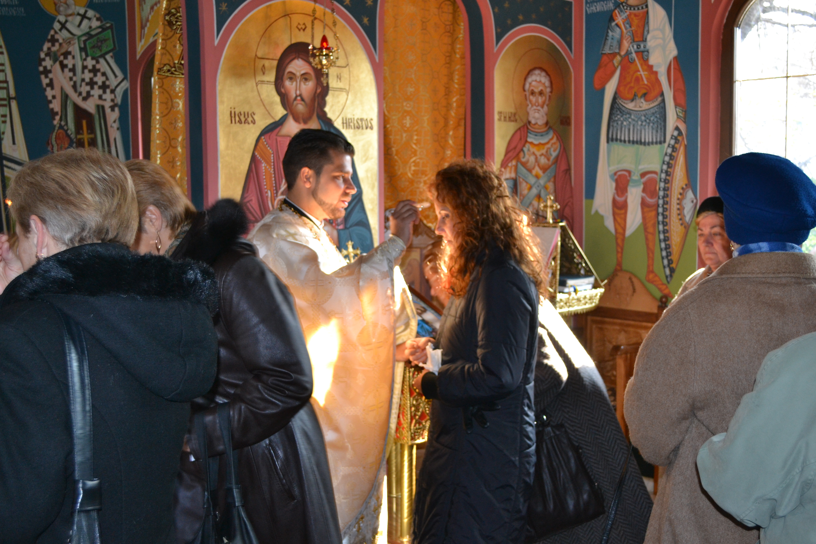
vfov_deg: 30.8
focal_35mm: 44
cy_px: 272
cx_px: 408
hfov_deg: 45.0
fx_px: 986
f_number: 4.5
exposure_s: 1/60
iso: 640
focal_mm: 29
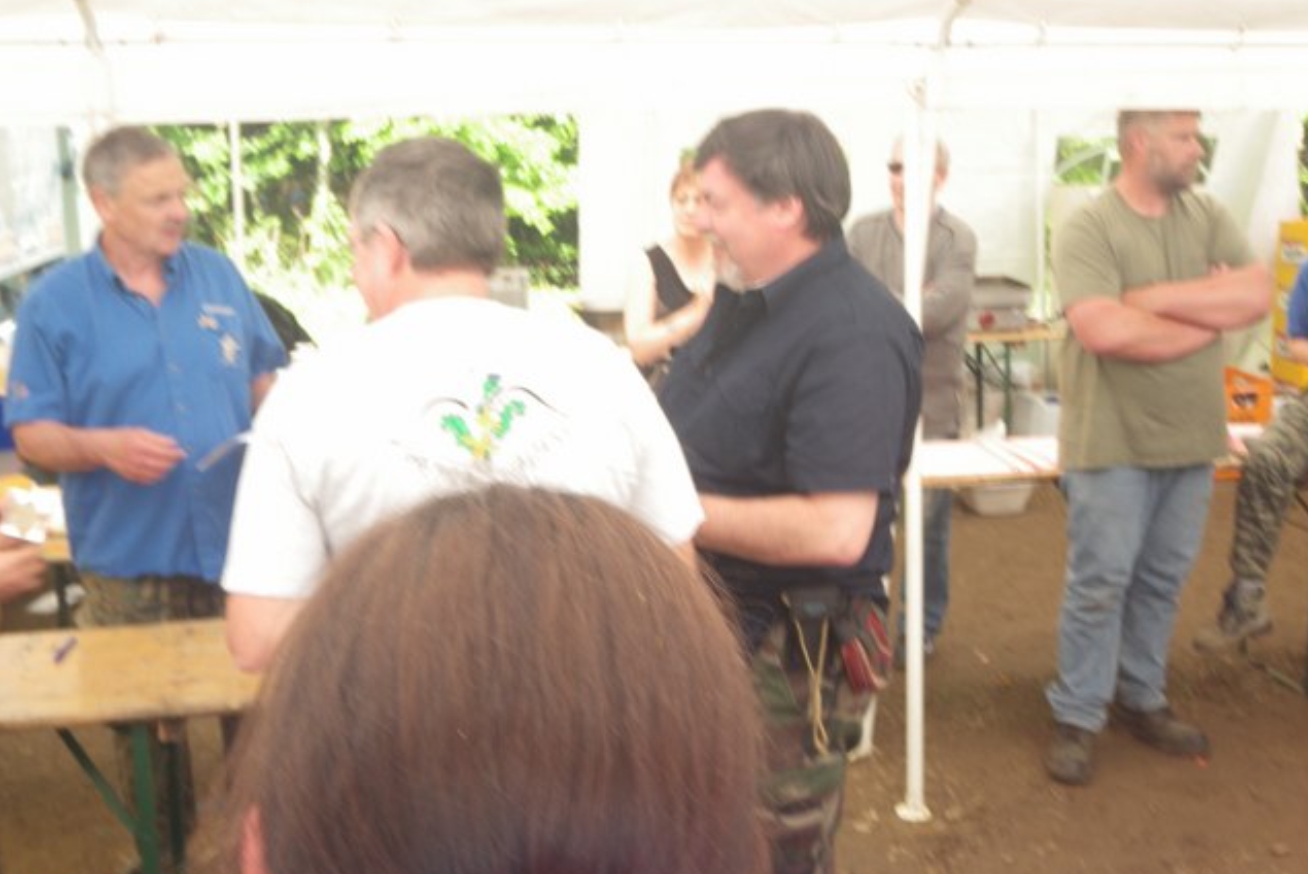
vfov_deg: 30.5
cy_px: 439
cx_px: 655
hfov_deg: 44.5
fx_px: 1599
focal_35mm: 44
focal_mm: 7.5
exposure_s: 1/60
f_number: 4.2
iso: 80
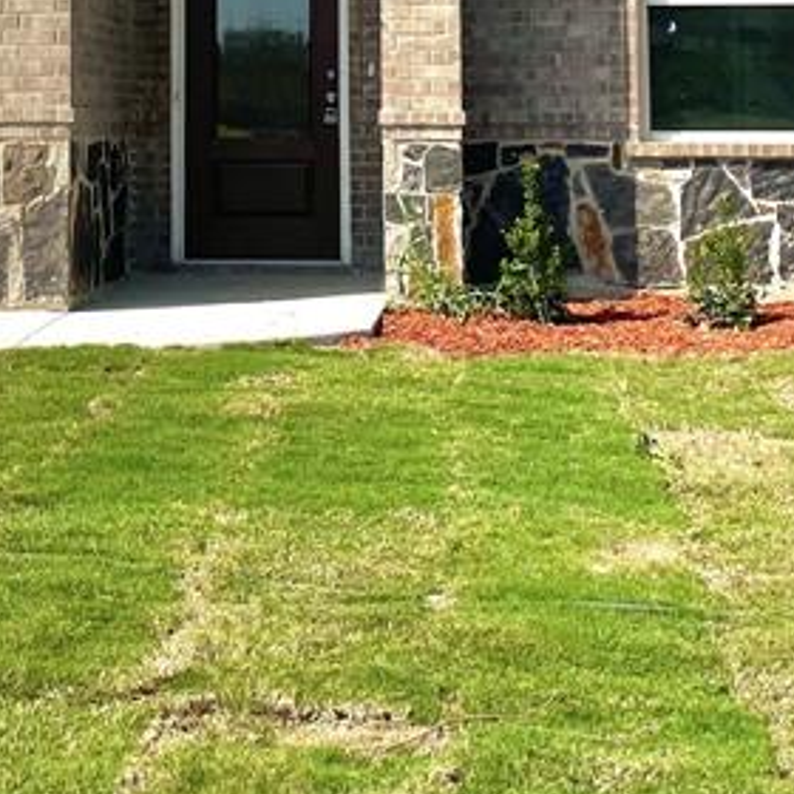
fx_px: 2180
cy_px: -60
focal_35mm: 84
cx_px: 204
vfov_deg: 19.8
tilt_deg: +4.2
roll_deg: +0.1
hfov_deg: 20.5
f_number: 1.6
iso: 32
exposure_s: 1/5556
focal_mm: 4.2
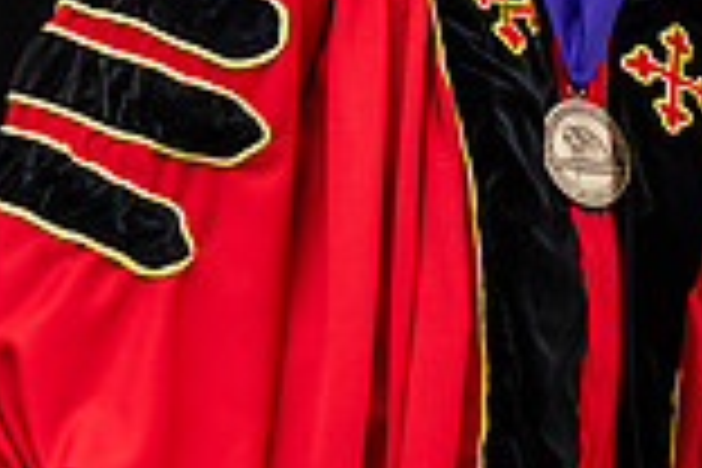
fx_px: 6688
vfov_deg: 4.0
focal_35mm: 343
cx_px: 878
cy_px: 7
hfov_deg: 6.0
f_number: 3.5
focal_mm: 92
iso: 1600
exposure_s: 1/200
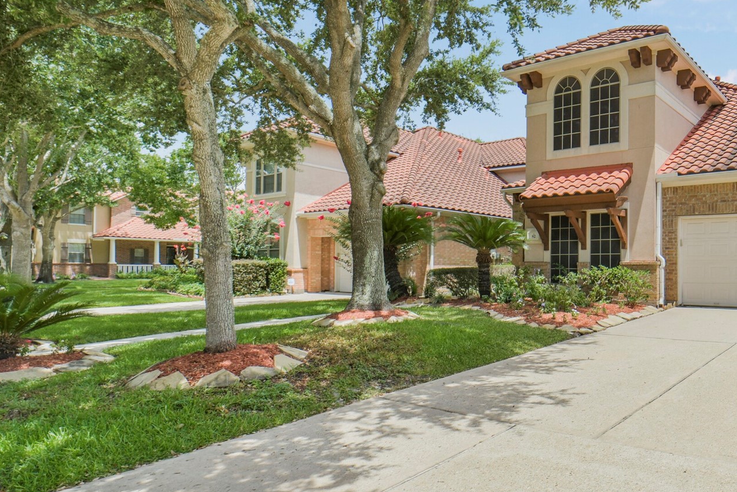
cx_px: 598
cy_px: 258
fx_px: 491
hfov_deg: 66.4
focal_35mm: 24
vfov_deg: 53.1
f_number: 11
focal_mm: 14
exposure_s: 1/640
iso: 500
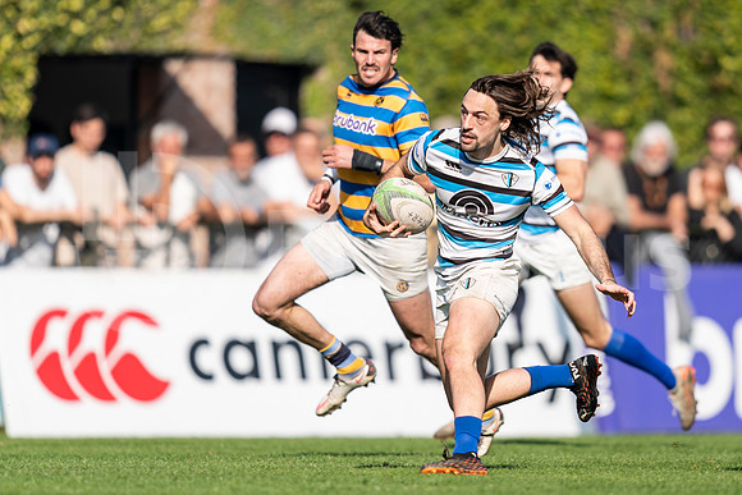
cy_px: 200
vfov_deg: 2.0
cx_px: 483
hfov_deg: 3.0
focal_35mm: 685
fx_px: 14128
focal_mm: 400
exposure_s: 1/1250
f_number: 2.8
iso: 100
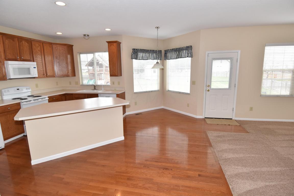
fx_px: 147
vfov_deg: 67.4
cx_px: 147
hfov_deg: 90.0
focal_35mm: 18
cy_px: 98
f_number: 5.6
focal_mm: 12
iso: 720
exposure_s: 1/125
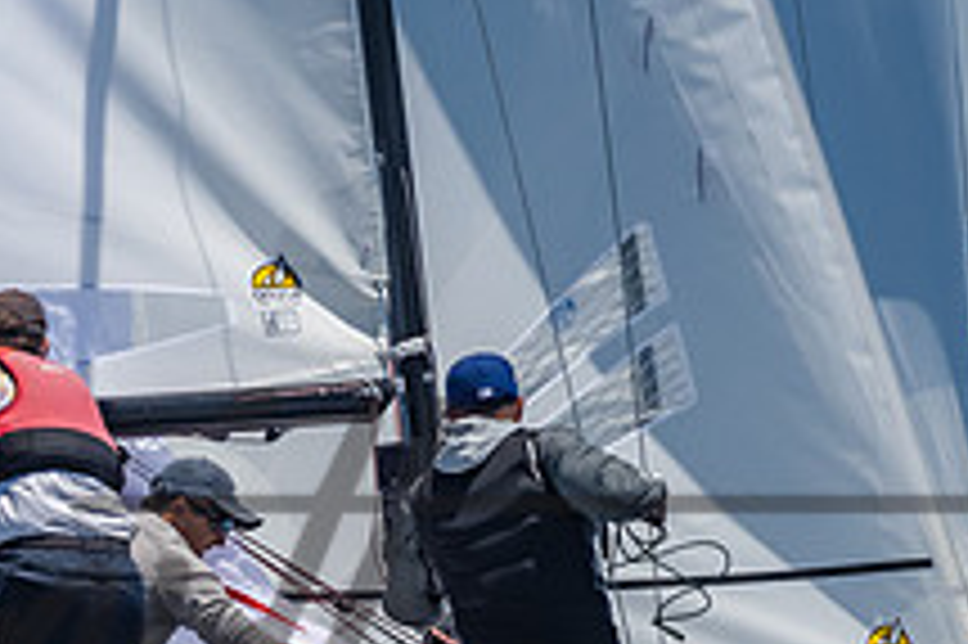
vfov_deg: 2.3
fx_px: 15744
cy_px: 608
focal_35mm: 586
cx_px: -189
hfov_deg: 3.5
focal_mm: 145
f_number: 14
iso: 640
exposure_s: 1/1600
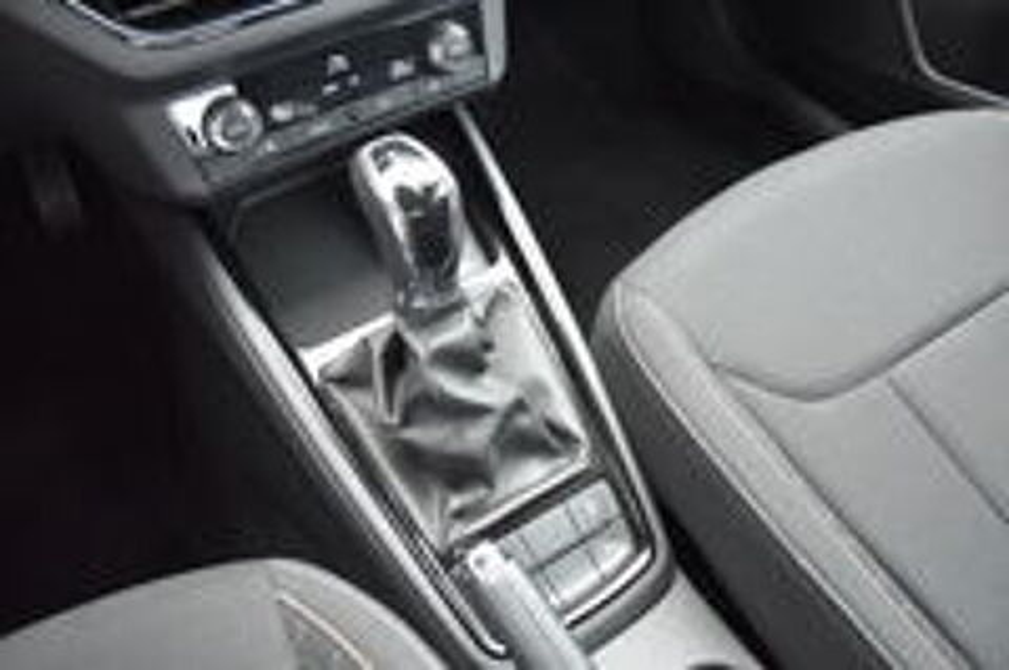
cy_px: 335
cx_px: 504
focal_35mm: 30
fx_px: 840
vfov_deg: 43.5
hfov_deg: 62.0
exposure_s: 1/60
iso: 800
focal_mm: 20
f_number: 3.8
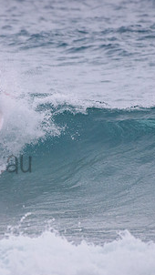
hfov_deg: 1.0
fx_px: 8997
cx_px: -41
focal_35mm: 1232
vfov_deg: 1.8
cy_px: 112
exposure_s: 1/2000
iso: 900
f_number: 5.6
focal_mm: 500
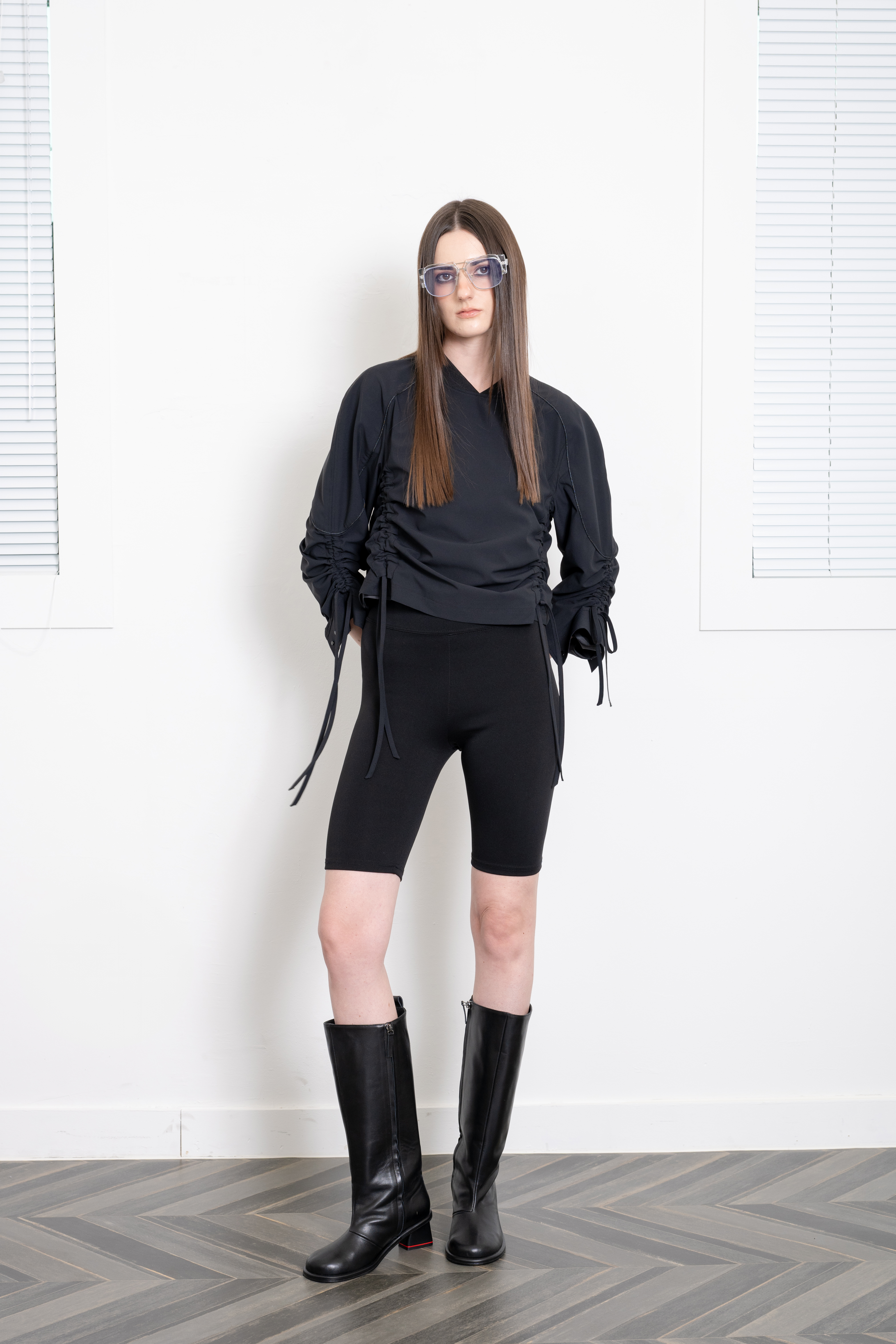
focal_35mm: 51
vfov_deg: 38.9
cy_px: 672
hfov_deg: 26.5
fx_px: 1904
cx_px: 448
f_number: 6.3
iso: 250
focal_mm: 51
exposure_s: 1/125
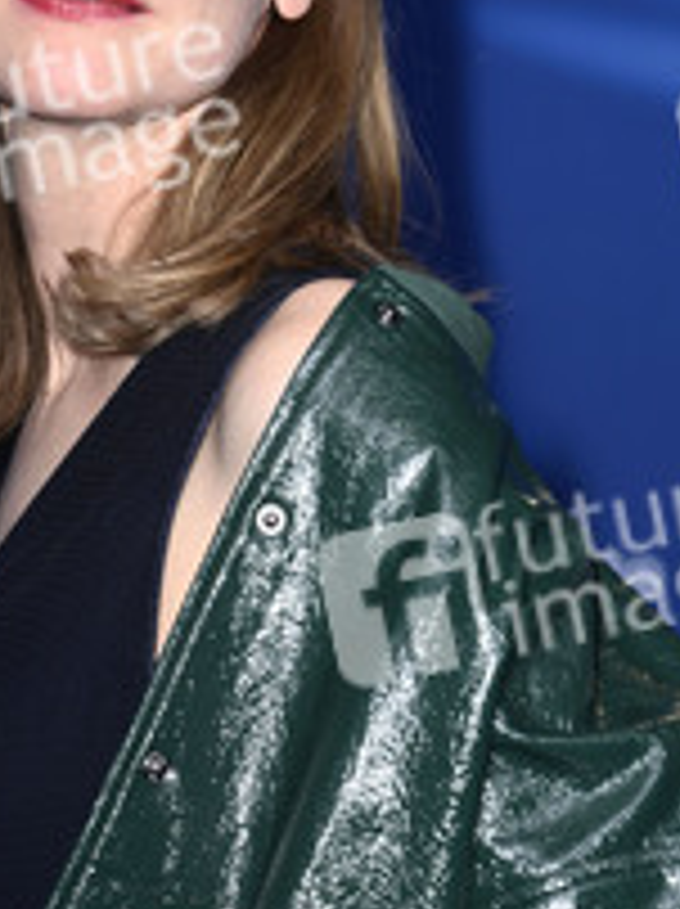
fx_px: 6746
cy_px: 356
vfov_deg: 7.7
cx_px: 140
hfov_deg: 5.8
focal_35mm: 257
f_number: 6.3
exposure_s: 1/250
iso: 640
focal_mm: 135
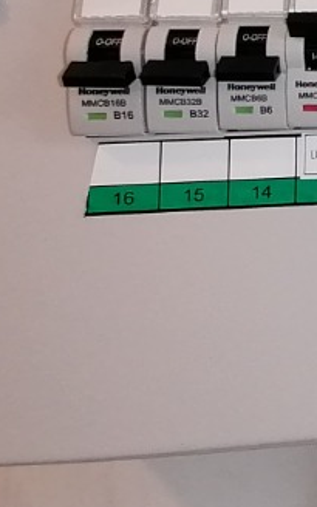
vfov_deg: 28.9
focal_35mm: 66
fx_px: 912
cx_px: 651
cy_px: -11
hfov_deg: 15.4
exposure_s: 1/100
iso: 50
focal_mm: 2.7
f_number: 2.4
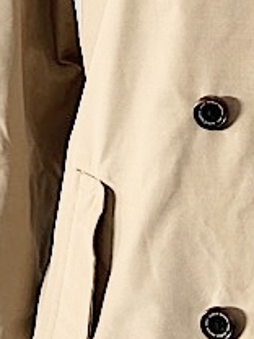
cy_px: 20
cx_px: 272
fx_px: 1565
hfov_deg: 9.2
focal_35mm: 160
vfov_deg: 12.2
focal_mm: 5.7
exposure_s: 1/60
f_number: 1.5
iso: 125
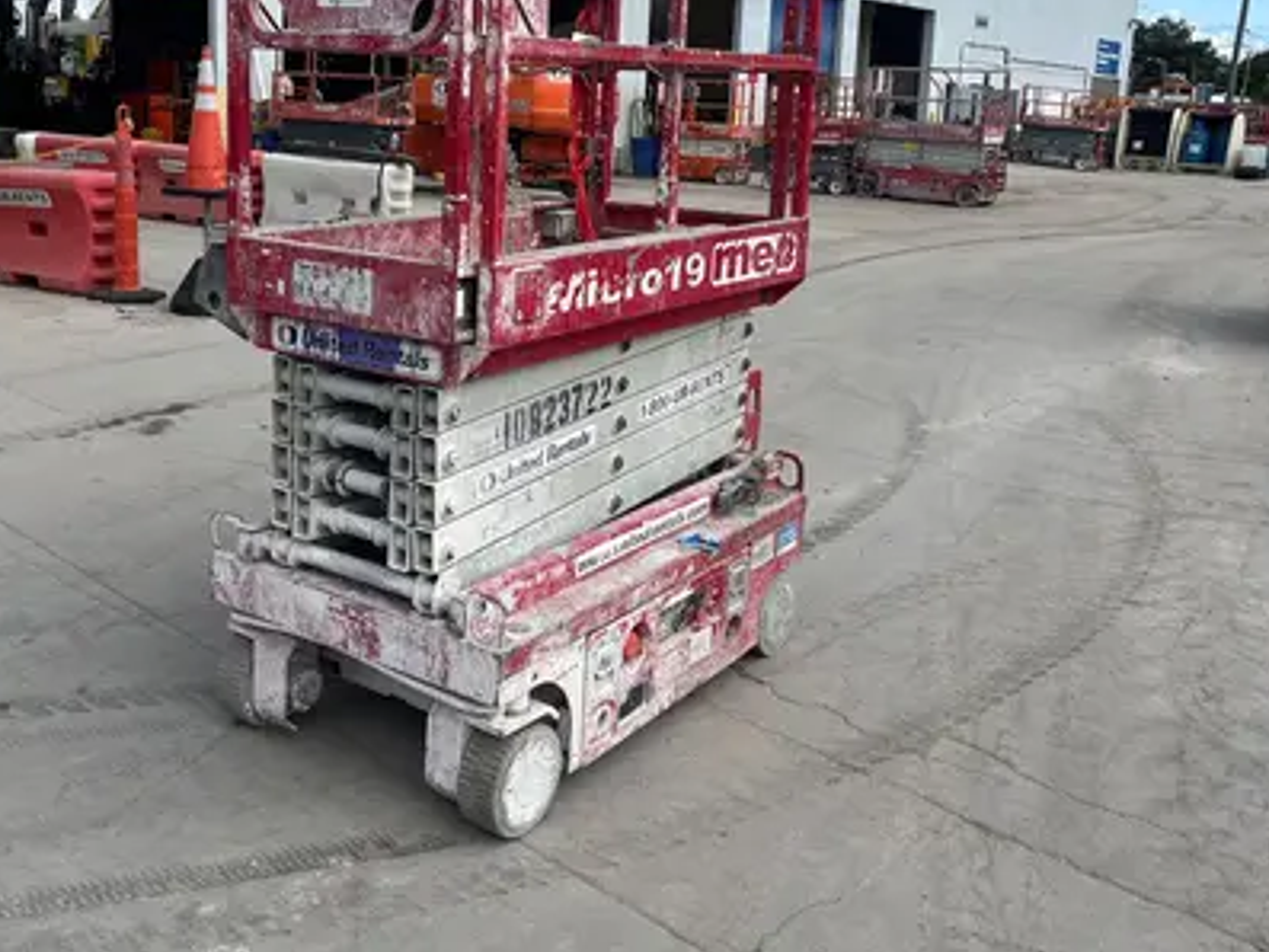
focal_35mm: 36
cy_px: 337
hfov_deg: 51.0
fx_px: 1320
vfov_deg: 39.3
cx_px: 505
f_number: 1.6
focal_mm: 5.1
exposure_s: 1/3521
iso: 50
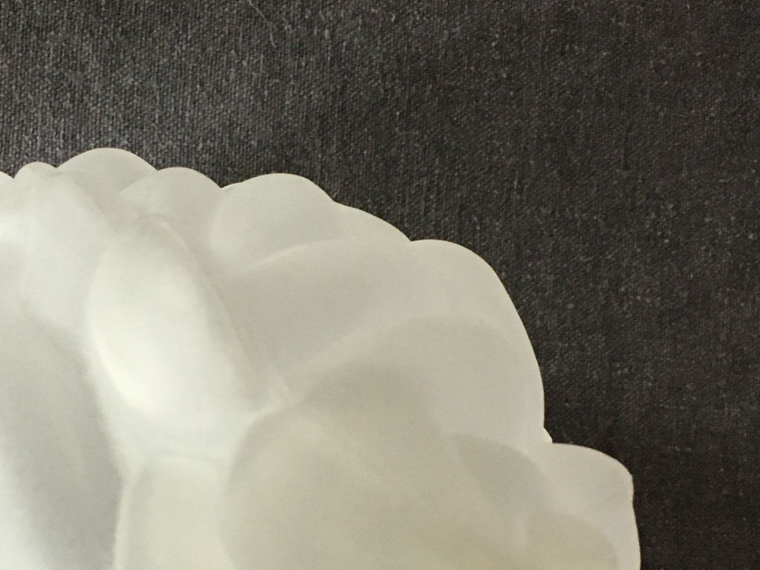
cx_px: 225
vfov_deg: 18.9
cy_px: 489
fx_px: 1690
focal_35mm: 77
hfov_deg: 25.1
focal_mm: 4.15
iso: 160
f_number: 2.2
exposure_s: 1/33
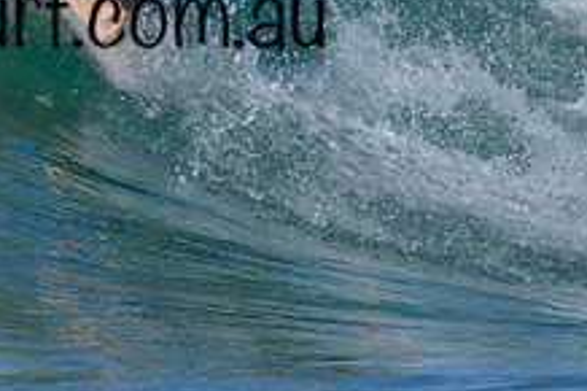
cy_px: -93
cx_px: 227
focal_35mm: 2907
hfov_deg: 0.7
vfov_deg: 0.5
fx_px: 47363
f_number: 6.3
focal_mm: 800
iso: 220
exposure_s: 1/2000
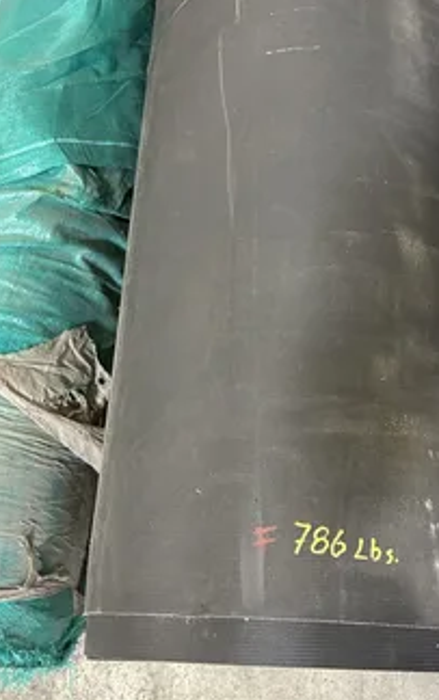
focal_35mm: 34
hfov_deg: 37.1
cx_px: 272
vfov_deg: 56.7
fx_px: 650
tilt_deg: -63.0
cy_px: 356
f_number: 1.5
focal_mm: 5.7
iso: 400
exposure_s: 1/40
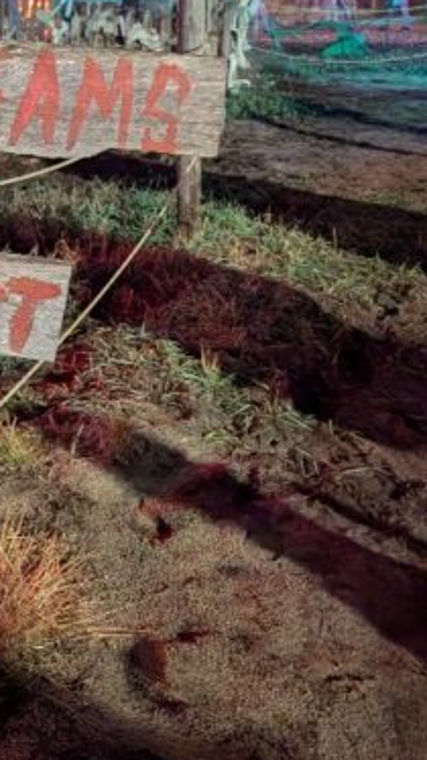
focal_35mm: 56
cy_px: 203
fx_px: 1129
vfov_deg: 36.5
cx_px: -131
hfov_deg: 19.7
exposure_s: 1/3.37
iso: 367
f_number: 1.68
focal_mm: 6.9
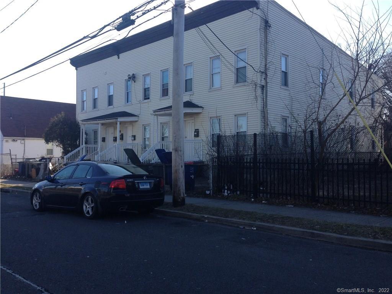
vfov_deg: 42.9
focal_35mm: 33
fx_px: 374
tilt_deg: +0.7
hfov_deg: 55.4
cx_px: 196
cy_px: 147
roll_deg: +0.1
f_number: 2.4
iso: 50
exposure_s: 1/695
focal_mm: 4.12
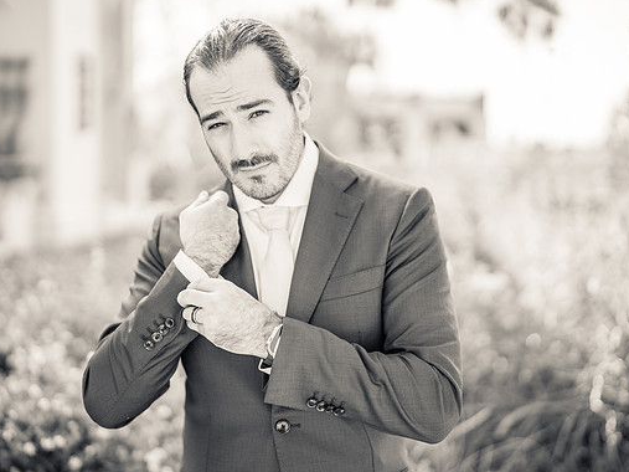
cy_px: 235
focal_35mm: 55
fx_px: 999
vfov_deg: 26.5
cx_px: 300
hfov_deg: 34.9
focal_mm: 50
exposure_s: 1/2000
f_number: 1.2
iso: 125
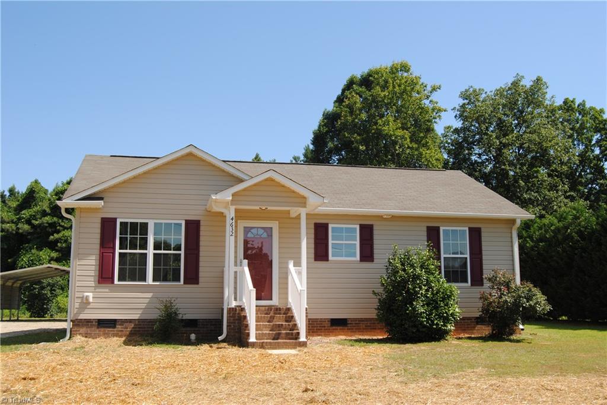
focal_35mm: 36
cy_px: 202
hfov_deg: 53.1
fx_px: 607
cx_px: 304
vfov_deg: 36.9
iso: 100
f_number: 7.1
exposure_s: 1/200
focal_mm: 24
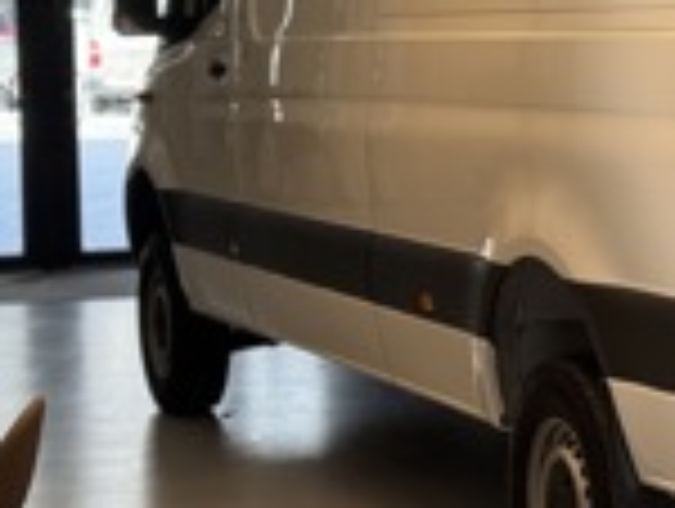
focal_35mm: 128
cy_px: 40
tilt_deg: -1.4
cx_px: 828
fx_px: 2500
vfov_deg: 11.5
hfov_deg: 14.8
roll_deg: +1.5
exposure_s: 1/474
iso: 64
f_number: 1.78
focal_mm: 6.76
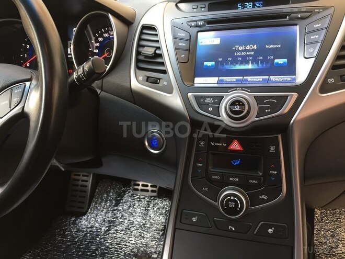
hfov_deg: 61.7
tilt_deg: -19.5
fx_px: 289
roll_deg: +4.6
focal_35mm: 29
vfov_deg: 48.2
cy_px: 130
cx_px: 172
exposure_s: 1/33
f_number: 2.2
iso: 80
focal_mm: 4.15
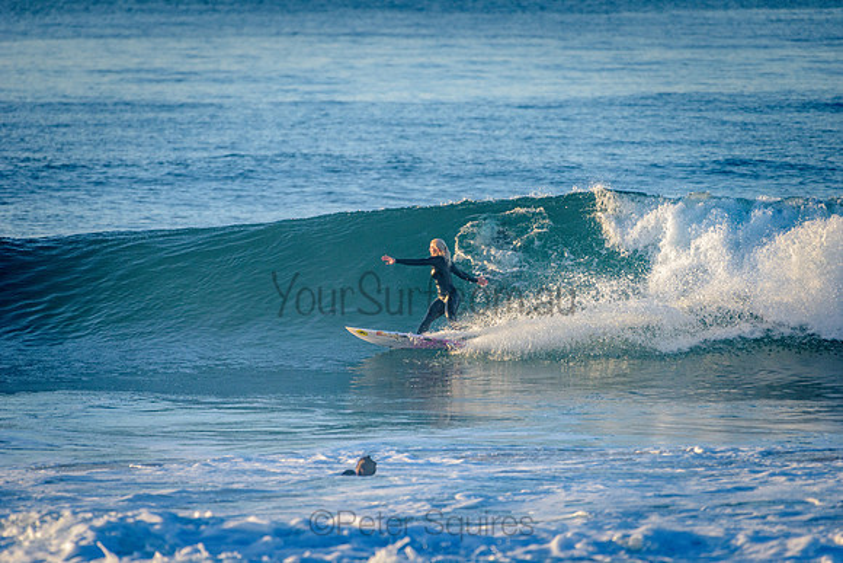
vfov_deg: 2.8
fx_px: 11711
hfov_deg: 4.1
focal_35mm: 500
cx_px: 422
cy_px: 282
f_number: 5.6
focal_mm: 500
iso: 560
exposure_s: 1/2000
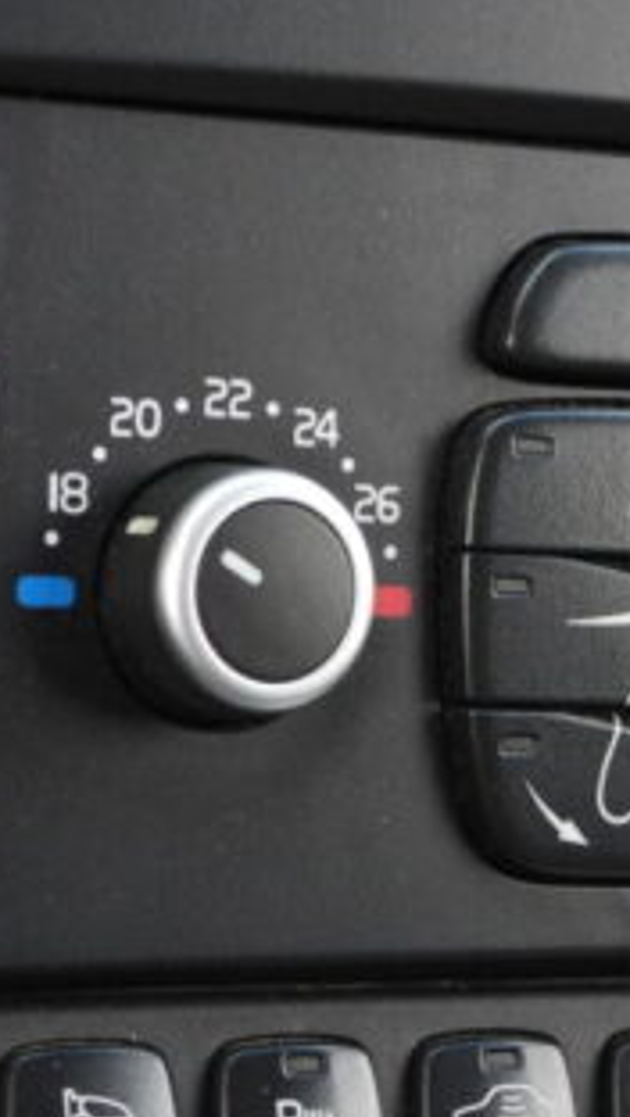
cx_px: 426
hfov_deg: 8.2
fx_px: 4415
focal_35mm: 149
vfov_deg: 14.4
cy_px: 723
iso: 100
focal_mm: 10.7
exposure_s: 1/100
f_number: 3.5
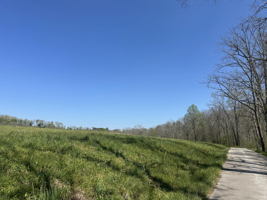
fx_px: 193
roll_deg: -1.8
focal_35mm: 25
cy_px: 98
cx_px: 134
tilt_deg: +11.6
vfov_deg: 54.9
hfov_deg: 69.4
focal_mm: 6.86
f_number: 1.78
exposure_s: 1/5000
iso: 80
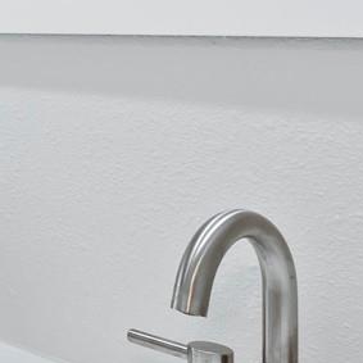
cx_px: -431
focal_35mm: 70
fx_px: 830
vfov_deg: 23.7
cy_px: 9
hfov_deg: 16.3
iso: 400
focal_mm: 7
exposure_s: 1/5
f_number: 11
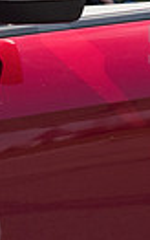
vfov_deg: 6.6
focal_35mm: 315
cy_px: 1
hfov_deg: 4.2
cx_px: 205
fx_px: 2058
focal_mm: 70
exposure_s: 1/1600
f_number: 7.1
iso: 1000
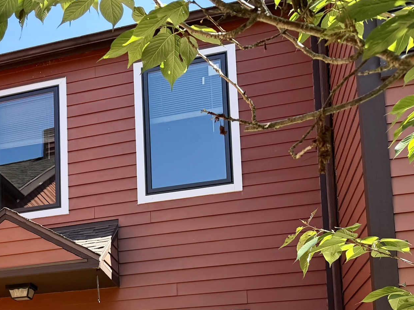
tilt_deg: +4.0
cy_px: 354
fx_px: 705
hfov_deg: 29.0
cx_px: -62
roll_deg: +0.3
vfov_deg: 23.1
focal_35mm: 59
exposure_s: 1/1385
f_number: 1.78
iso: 80
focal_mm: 6.76
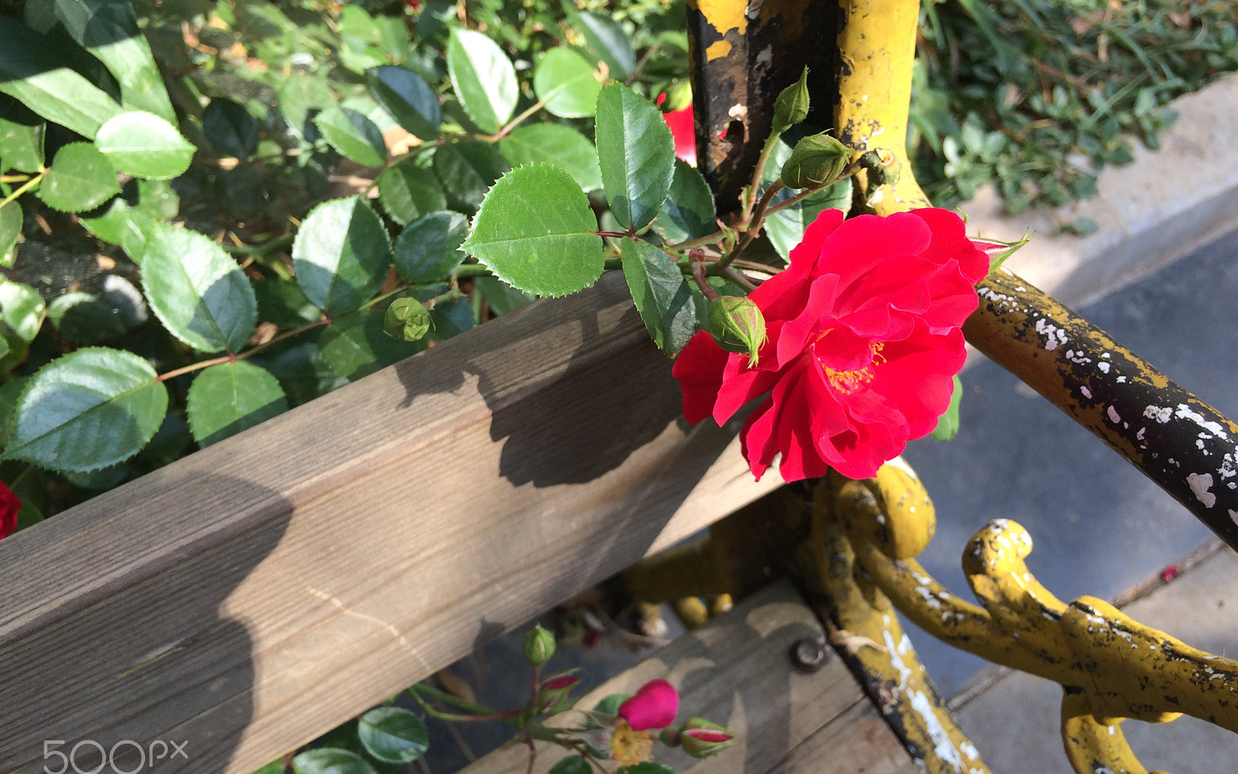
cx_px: 619
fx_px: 1046
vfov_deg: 40.6
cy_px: 392
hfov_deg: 61.2
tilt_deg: -60.6
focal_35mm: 31
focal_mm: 4.15
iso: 32
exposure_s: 1/331
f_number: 2.2
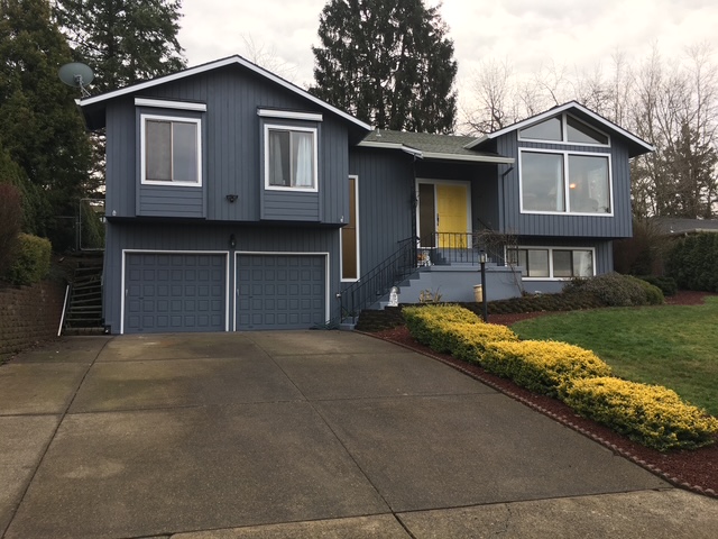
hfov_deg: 61.7
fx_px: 602
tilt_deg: +3.7
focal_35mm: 29
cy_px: 270
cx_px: 359
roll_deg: +1.0
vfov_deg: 48.2
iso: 25
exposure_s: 1/125
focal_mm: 4.15
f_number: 2.2
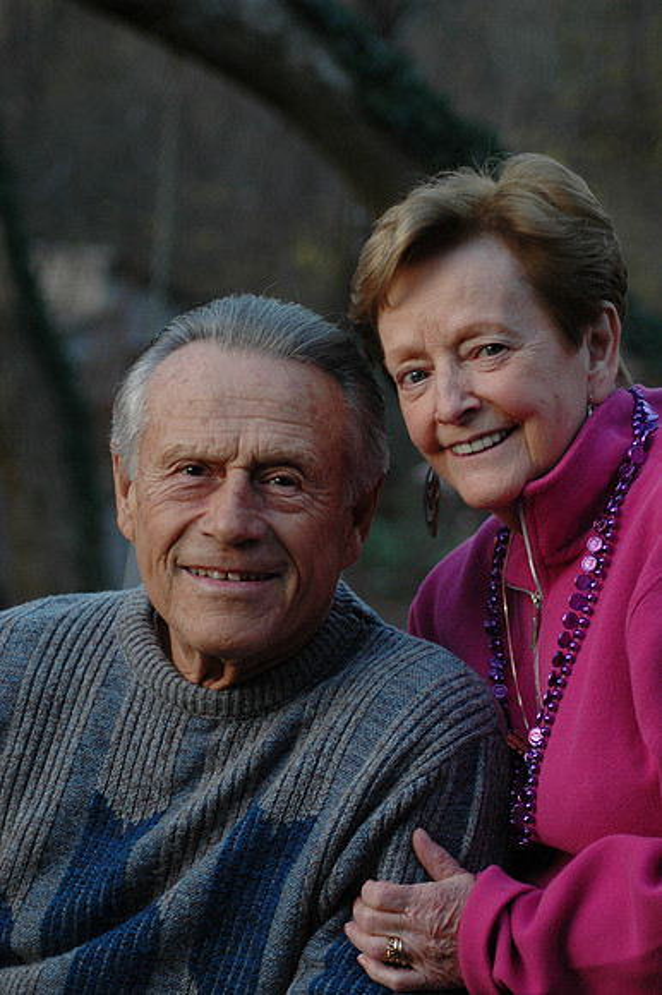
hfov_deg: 13.0
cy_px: 498
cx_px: 331
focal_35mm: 105
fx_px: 2899
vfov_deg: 19.5
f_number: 4
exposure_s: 1/125
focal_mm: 70
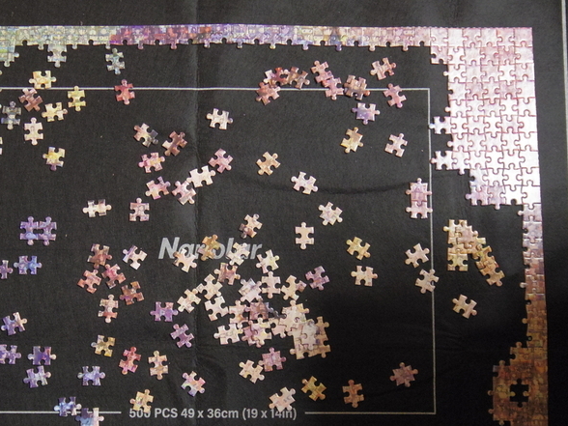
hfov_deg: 30.0
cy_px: 259
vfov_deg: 22.9
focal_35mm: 64
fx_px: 1050
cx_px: 185
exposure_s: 1/40
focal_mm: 8.5
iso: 800
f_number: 1.9
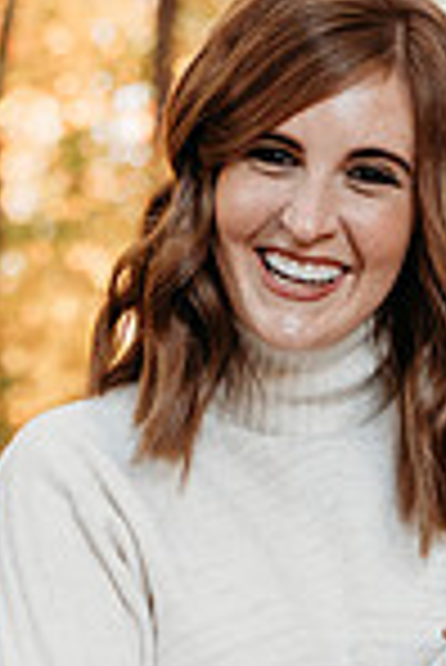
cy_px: 742
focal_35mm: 152
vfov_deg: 13.2
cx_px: 441
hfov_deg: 9.0
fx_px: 2818
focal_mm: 50
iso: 1250
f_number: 2.8
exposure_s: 1/250
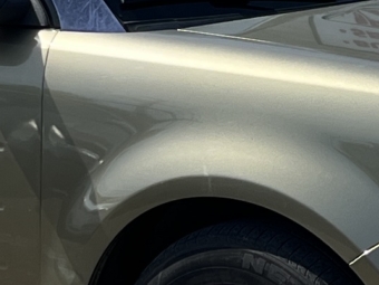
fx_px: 2146
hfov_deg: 10.1
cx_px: 276
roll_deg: +0.7
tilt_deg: -5.5
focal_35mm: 196
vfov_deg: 7.5
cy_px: -11
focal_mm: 5.1
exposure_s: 1/3623
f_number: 1.6
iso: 50
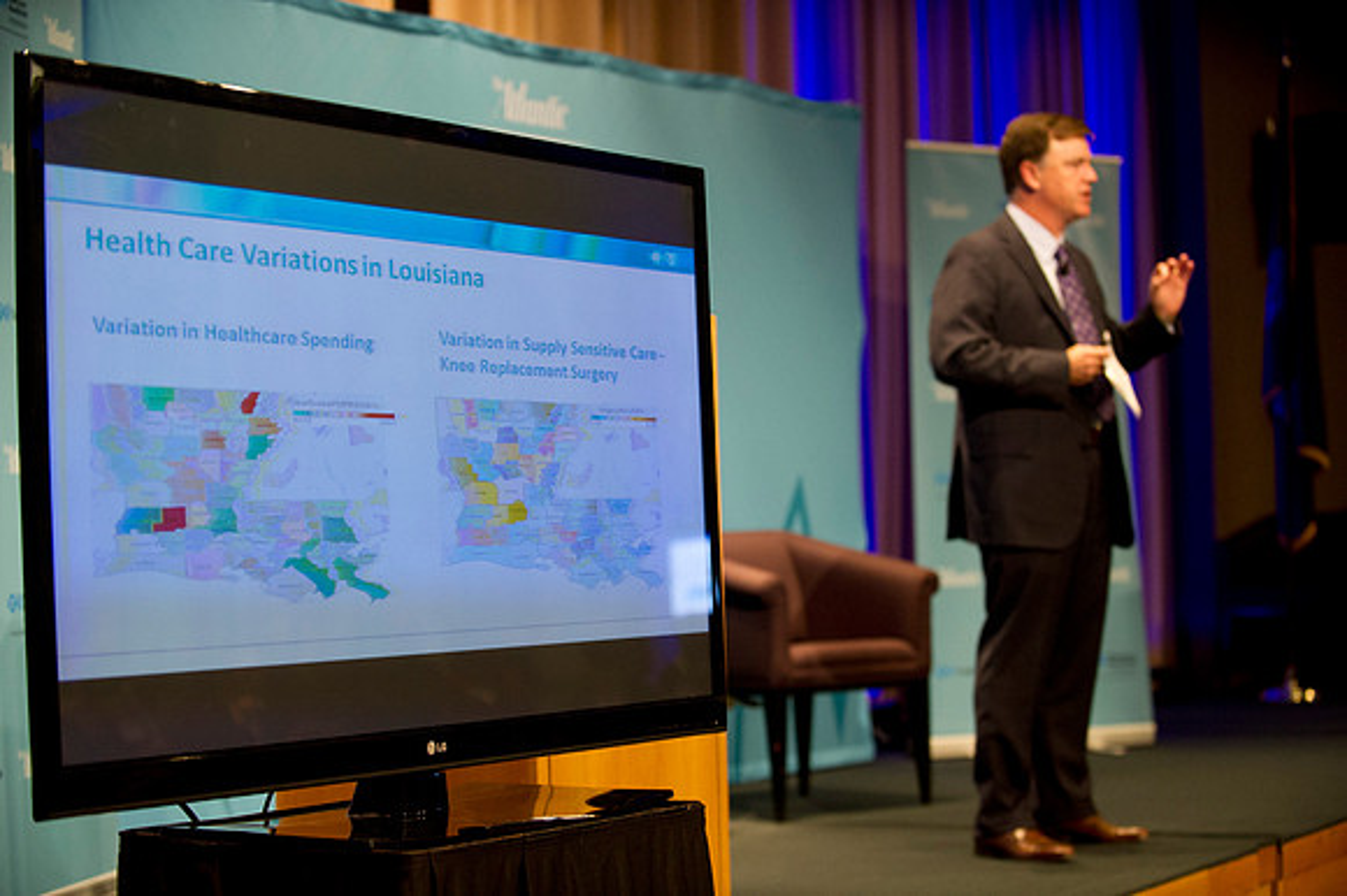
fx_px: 2618
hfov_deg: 28.9
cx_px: 674
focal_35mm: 70
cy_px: 448
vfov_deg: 19.4
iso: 2500
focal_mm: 70
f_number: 2.8
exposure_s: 1/250
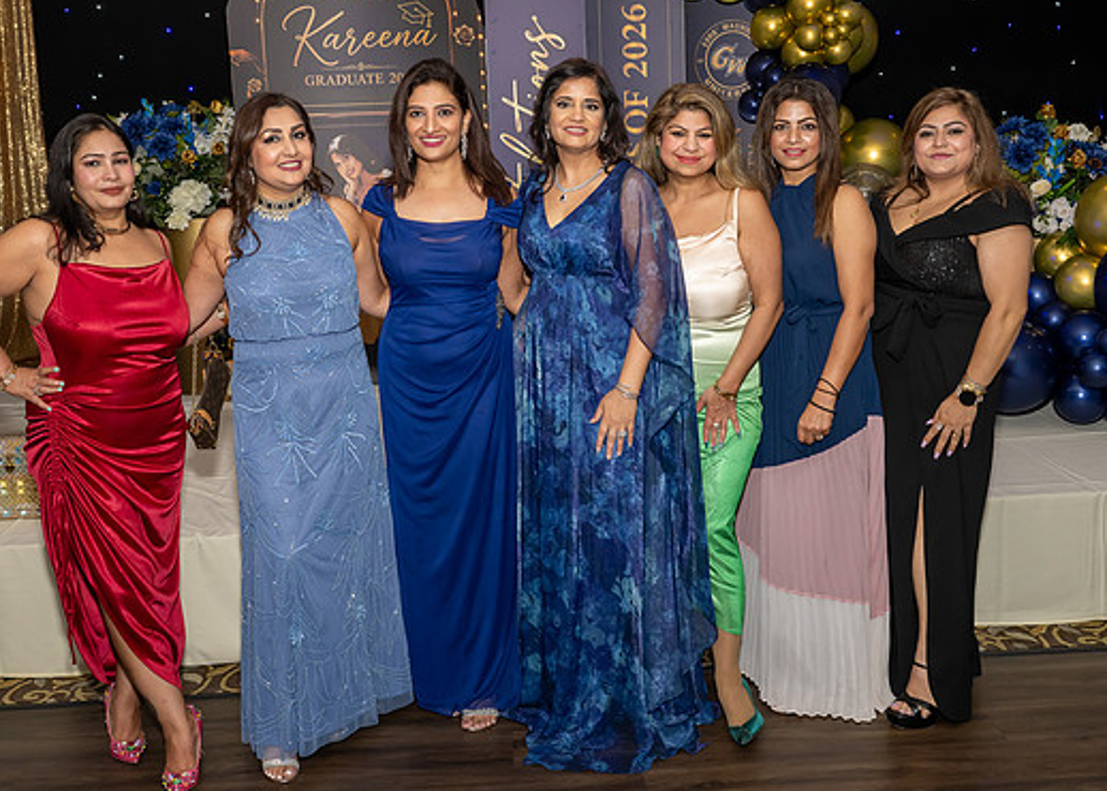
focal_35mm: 39
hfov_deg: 48.6
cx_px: 549
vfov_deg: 35.7
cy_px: 336
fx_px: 1226
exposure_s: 1/250
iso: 800
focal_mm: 31
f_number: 9
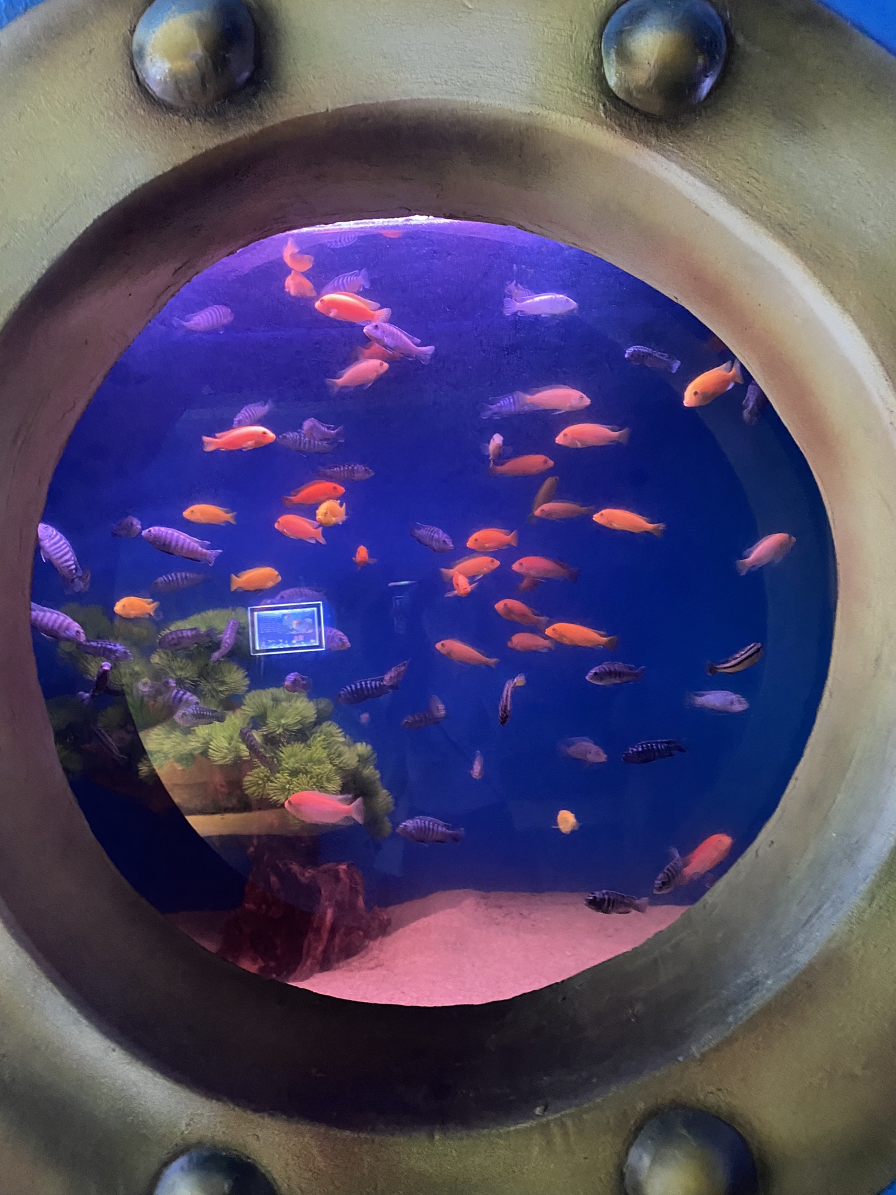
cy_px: 598
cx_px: 448
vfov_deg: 67.3
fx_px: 897
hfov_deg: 53.1
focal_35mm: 26
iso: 800
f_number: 1.8
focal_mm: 4.25
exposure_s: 1/30
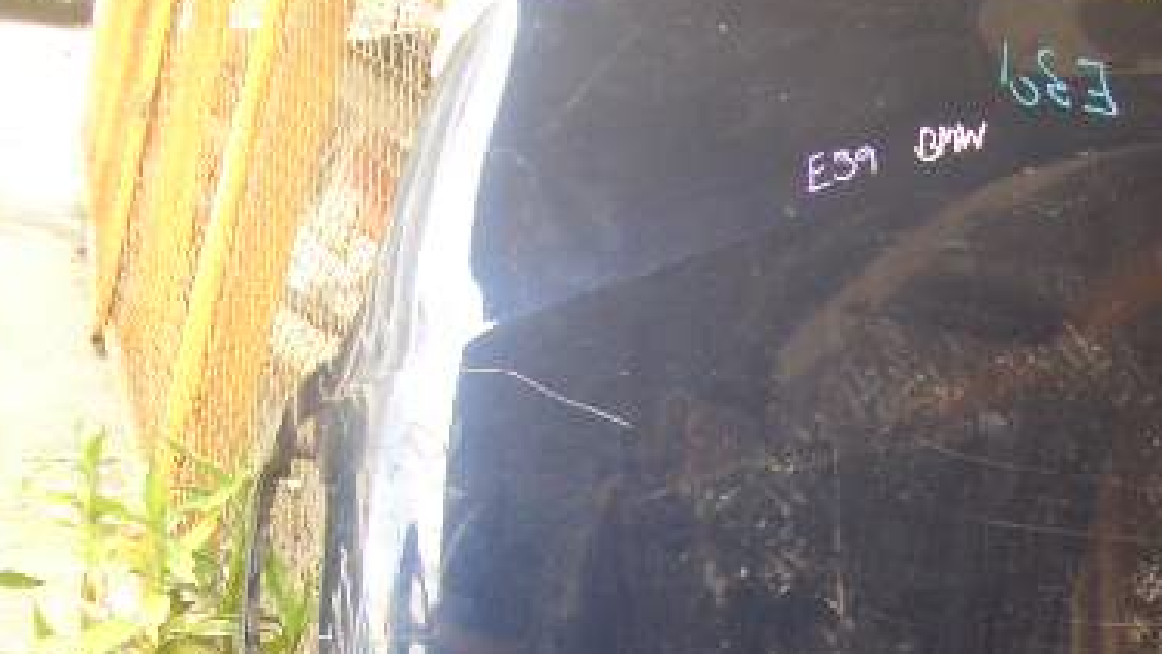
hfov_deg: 32.1
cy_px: 722
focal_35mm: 65
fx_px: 2003
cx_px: 765
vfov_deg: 17.9
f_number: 2.6
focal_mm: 5.8
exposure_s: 1/80
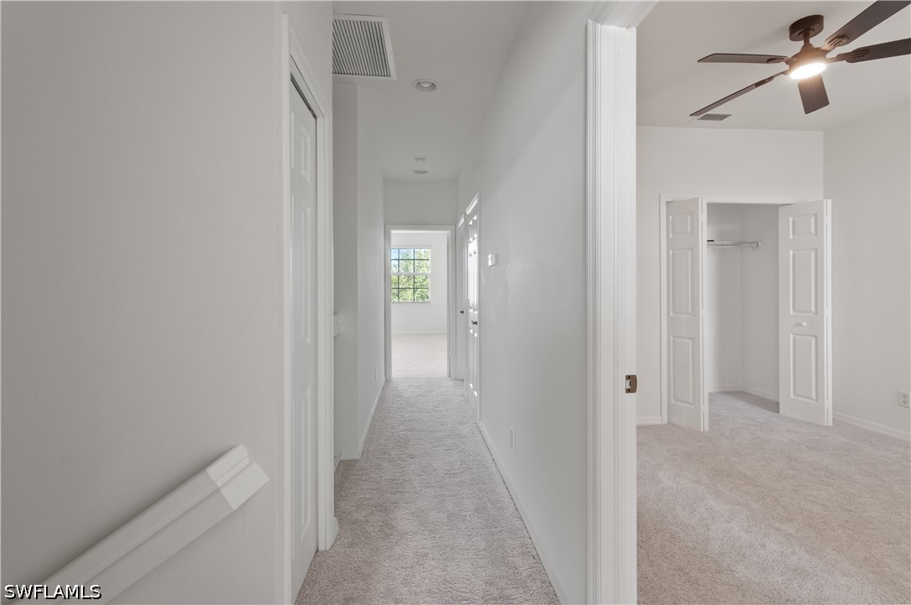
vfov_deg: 77.1
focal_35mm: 15
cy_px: 302
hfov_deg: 100.5
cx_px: 456
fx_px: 379
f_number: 8
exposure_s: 1/3
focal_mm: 10
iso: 200
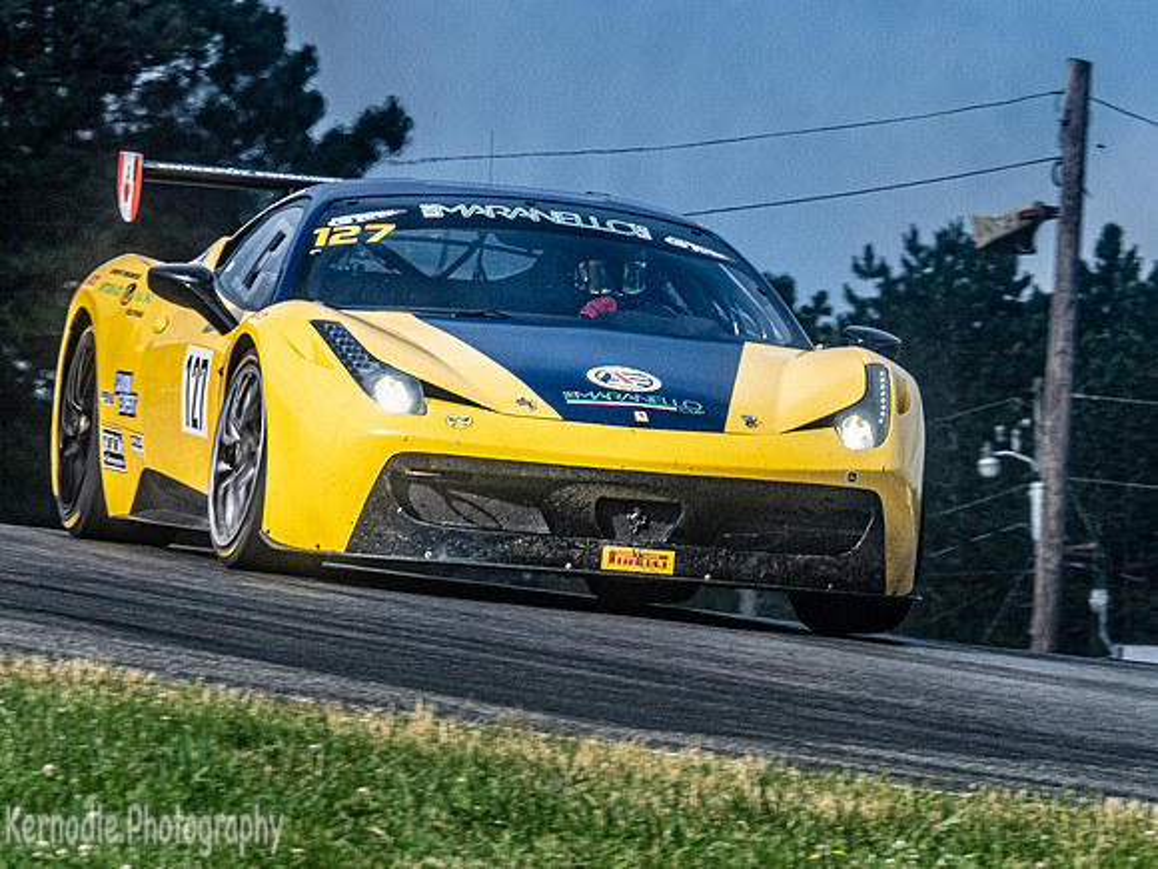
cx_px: 414
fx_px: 18106
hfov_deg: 3.7
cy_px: 386
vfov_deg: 2.7
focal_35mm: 541
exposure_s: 1/320
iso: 400
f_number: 14
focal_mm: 210
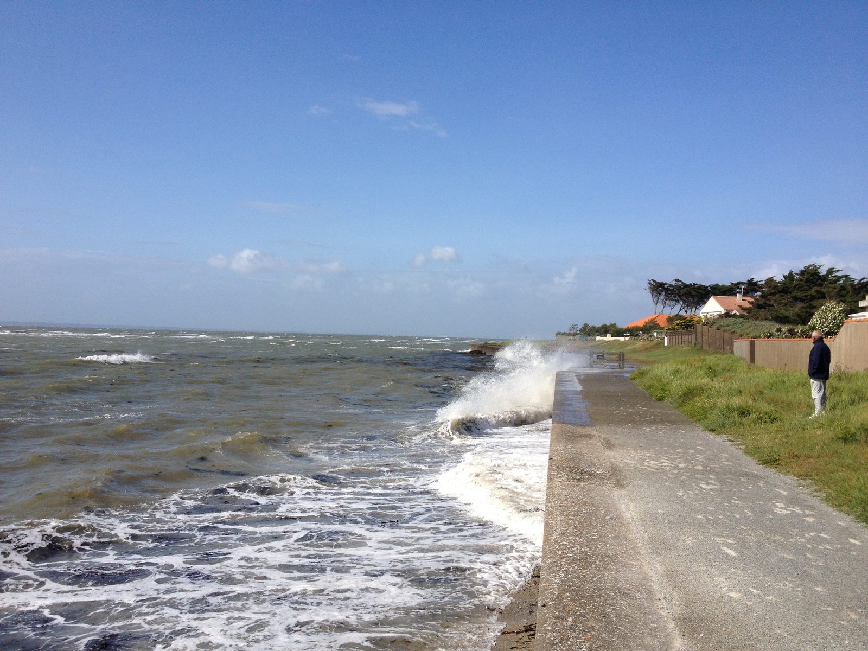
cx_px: 434
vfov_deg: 40.7
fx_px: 878
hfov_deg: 52.6
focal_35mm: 35
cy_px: 326
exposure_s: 1/2762
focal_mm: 4.28
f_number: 2.4
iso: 50
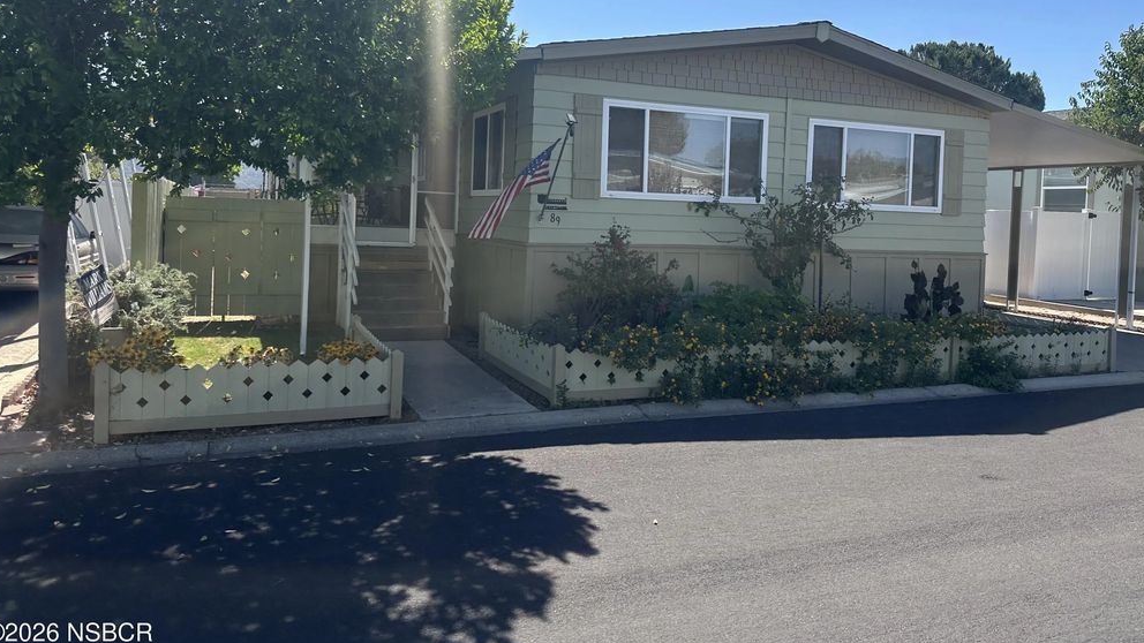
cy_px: 230
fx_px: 819
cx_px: 574
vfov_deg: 42.5
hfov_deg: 69.9
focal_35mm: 27
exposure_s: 1/6623
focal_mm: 6.86
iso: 80
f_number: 1.78
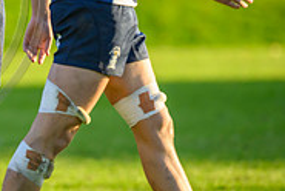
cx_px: -112
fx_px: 9935
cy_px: -12
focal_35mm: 1253
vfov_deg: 1.1
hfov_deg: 1.6
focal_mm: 400
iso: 1600
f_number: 3.2
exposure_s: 1/5000
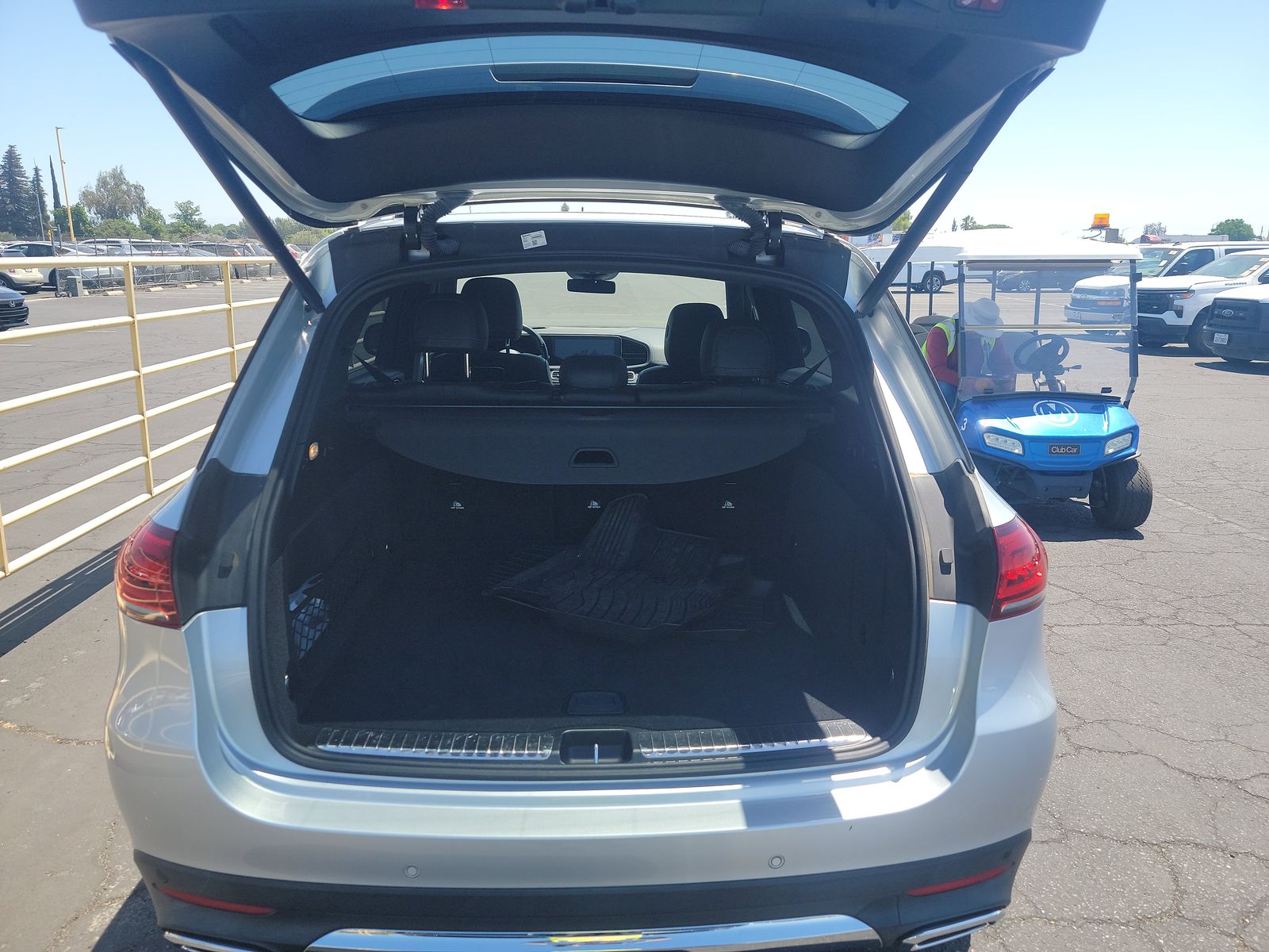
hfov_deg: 71.6
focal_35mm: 24
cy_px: 476
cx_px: 634
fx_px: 880
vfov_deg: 56.8
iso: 50
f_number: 1.8
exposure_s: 1/388
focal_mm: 6.7
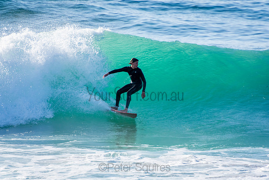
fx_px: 4484
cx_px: 134
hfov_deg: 3.4
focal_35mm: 600
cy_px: 90
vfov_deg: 2.3
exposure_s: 1/2000
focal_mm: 400
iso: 360
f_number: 5.6
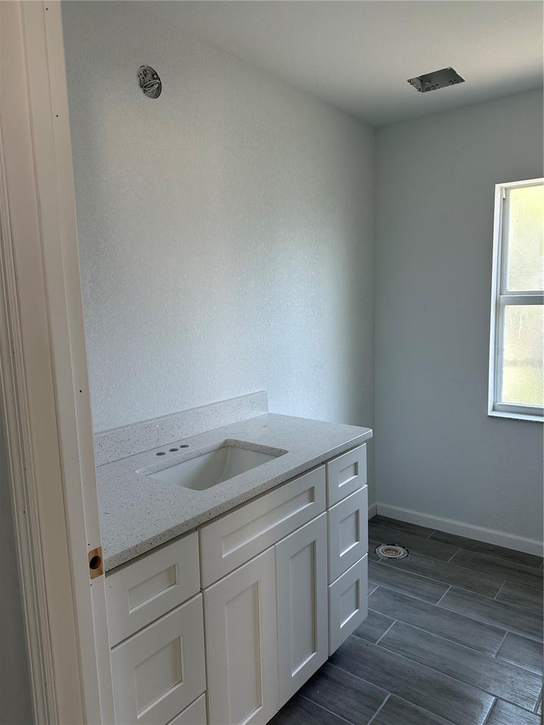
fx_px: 503
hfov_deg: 56.8
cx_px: 272
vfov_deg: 71.6
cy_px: 362
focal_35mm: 24
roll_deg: +0.9
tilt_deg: -6.8
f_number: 1.78
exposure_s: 1/121
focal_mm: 6.86
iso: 100
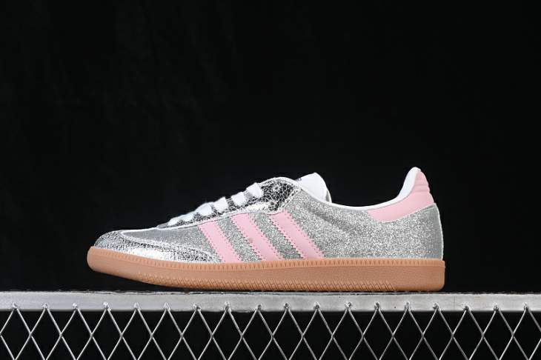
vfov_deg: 18.2
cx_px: 270
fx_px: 1127
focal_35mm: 75
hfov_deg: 27.0
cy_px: 180
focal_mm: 50
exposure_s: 1/80
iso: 160
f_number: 8
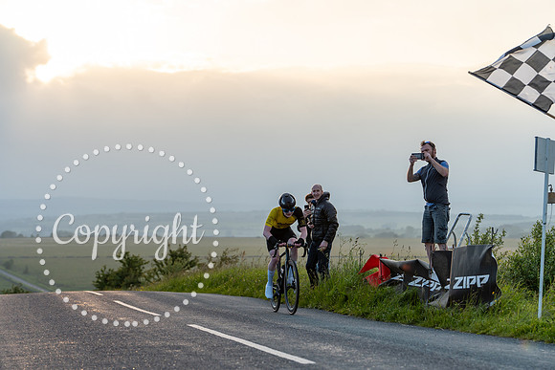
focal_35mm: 103
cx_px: 278
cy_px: 185
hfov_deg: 19.8
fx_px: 1588
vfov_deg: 13.3
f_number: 4.5
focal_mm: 103
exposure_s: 1/1250
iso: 400
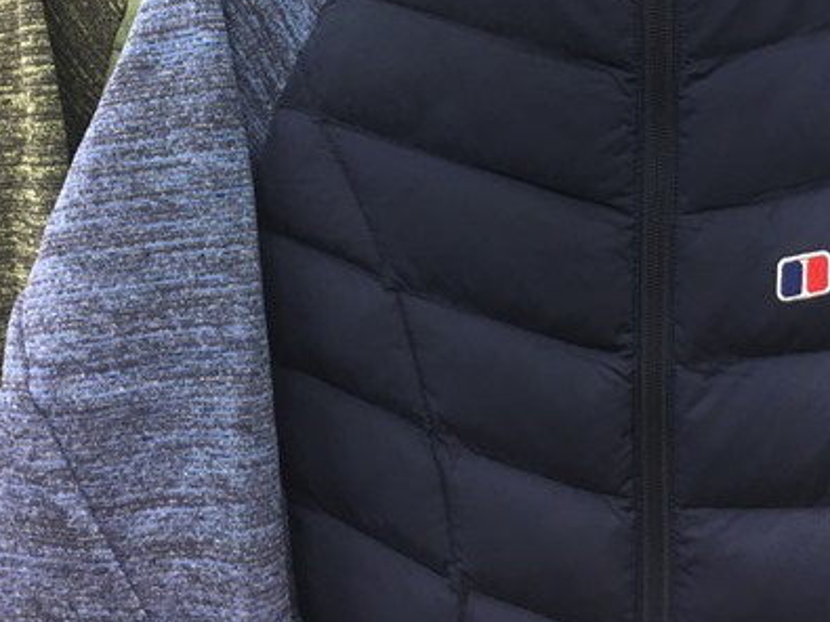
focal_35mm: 47
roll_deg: -0.3
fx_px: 1127
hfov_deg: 40.3
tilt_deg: -7.8
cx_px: 494
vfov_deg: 30.1
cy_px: 124
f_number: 2.2
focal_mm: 4.15
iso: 40
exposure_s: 1/30
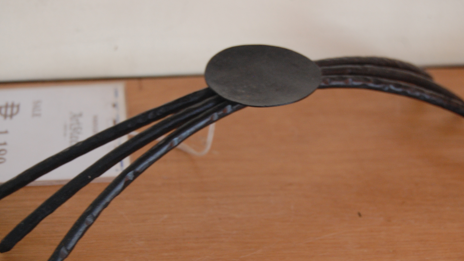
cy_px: 160
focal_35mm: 81
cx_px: 230
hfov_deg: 26.2
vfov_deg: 14.9
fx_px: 997
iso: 800
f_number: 5.3
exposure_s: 1/15
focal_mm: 46
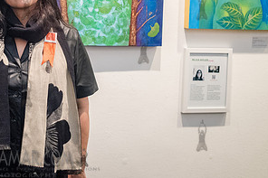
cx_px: 17
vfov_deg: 18.2
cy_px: 4
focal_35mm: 73
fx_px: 543
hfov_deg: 26.6
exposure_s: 1/250
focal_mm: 35
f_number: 4
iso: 5000
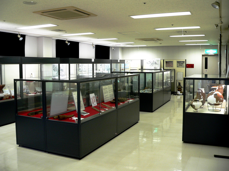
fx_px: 238
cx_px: 114
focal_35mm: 36
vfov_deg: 39.7
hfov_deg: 51.4
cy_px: 86
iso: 80
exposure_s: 1/13
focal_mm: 6
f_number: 2.8
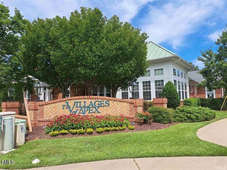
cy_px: 85
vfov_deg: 56.8
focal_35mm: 24
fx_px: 157
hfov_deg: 71.6
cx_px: 114
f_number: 1.8
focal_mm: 5.23
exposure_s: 1/1020
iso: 50
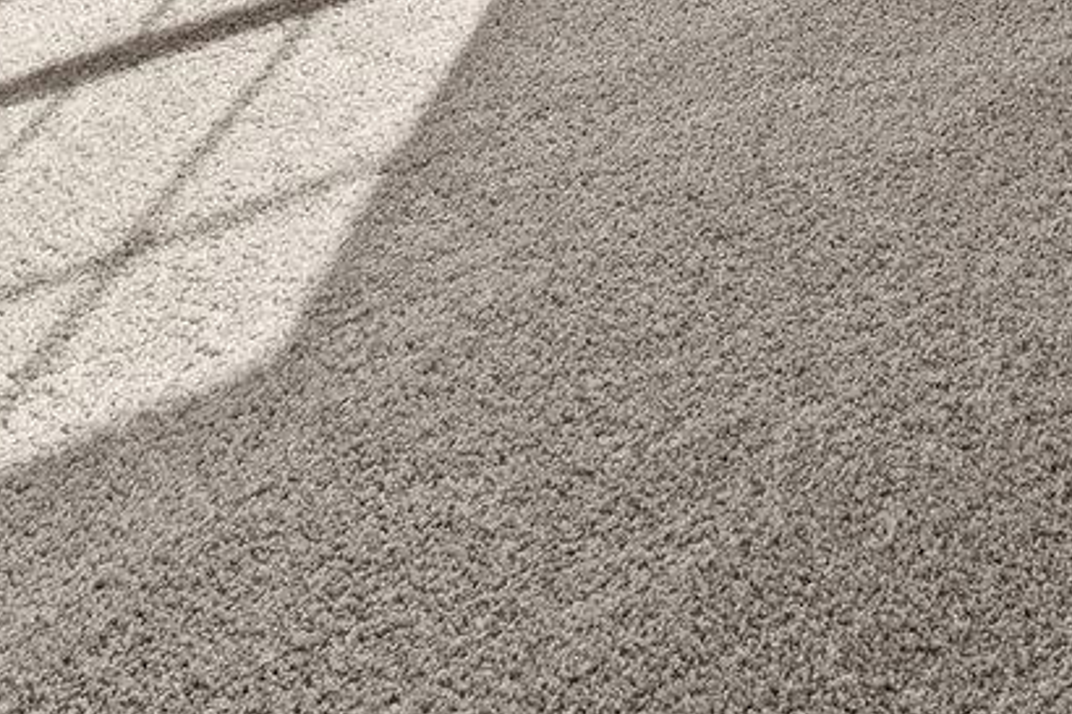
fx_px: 2232
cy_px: -1027
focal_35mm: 75
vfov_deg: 13.2
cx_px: 1048
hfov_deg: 25.8
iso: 400
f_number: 9
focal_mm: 10
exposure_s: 1/8
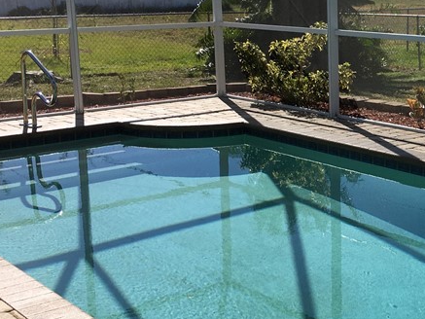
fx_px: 835
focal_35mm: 68
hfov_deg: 27.4
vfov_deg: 21.6
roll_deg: +0.7
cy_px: 130
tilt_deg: -10.8
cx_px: 389
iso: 25
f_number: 2.2
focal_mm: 4.15
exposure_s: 1/1282
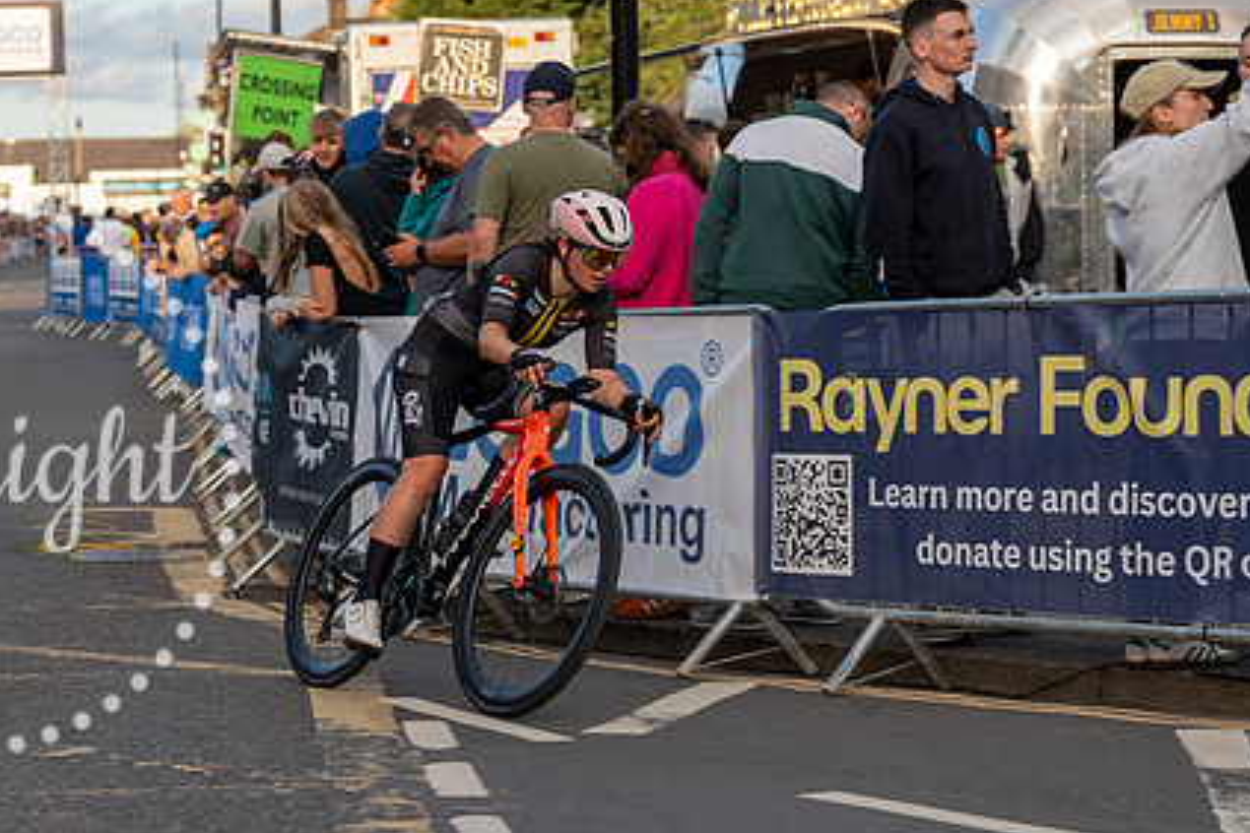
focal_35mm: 96
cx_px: 423
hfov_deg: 21.2
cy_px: 320
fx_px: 3333
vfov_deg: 14.2
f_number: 3.5
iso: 250
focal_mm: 70
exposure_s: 1/800
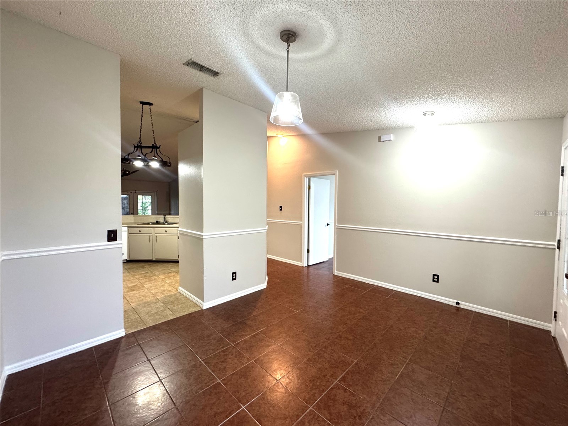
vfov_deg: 85.7
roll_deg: -0.8
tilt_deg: -2.7
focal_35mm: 14
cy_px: 213
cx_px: 284
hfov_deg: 102.1
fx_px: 230
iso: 320
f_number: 2.2
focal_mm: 2.22
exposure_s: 1/60
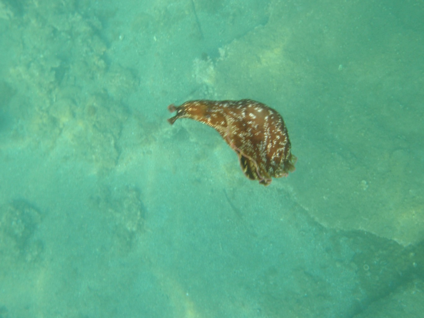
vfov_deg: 49.7
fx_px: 343
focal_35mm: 28
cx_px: 212
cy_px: 159
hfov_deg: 63.5
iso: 64
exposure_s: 1/30
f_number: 5
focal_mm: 5
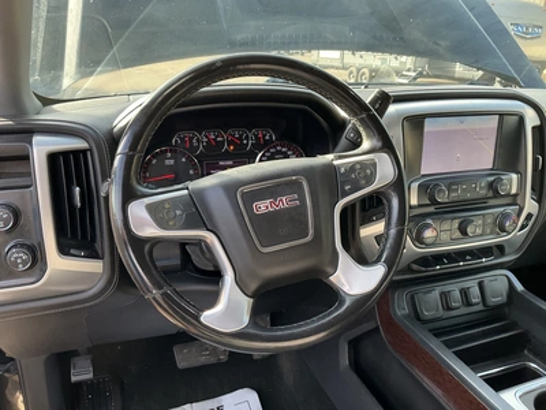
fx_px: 442
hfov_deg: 63.4
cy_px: 205
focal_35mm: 28
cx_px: 273
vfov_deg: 49.7
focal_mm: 3
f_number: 1.8
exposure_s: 1/122
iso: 64
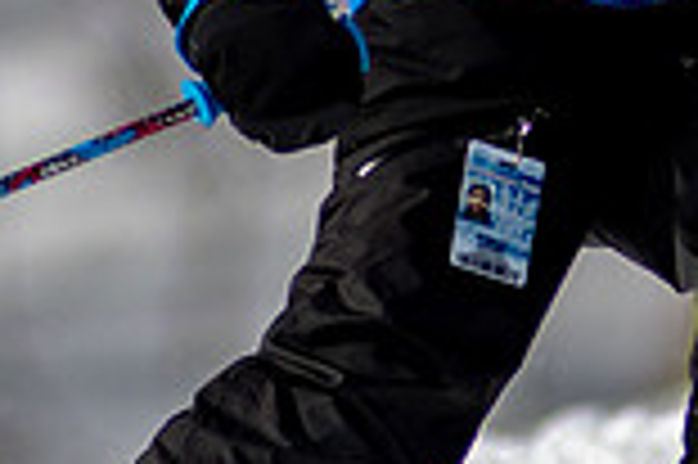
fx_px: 39240
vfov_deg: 0.7
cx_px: 555
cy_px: -299
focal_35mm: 2026
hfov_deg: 1.0
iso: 100
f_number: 2.8
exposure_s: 1/6400
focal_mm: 300
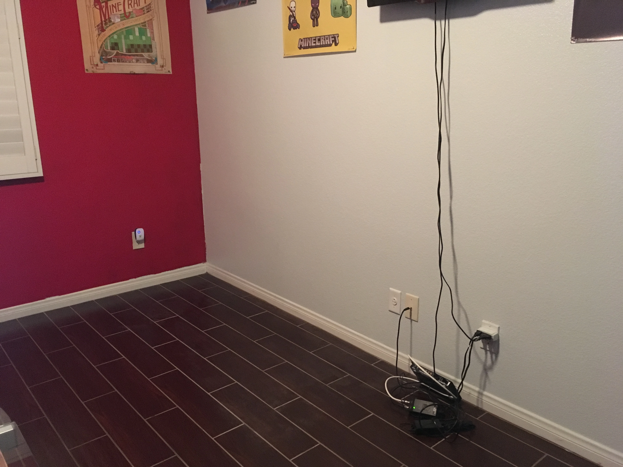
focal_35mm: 29
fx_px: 522
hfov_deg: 61.7
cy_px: 234
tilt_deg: -15.1
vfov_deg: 48.2
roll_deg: -0.2
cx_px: 312
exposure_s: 1/15
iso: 500
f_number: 2.2
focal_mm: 4.15
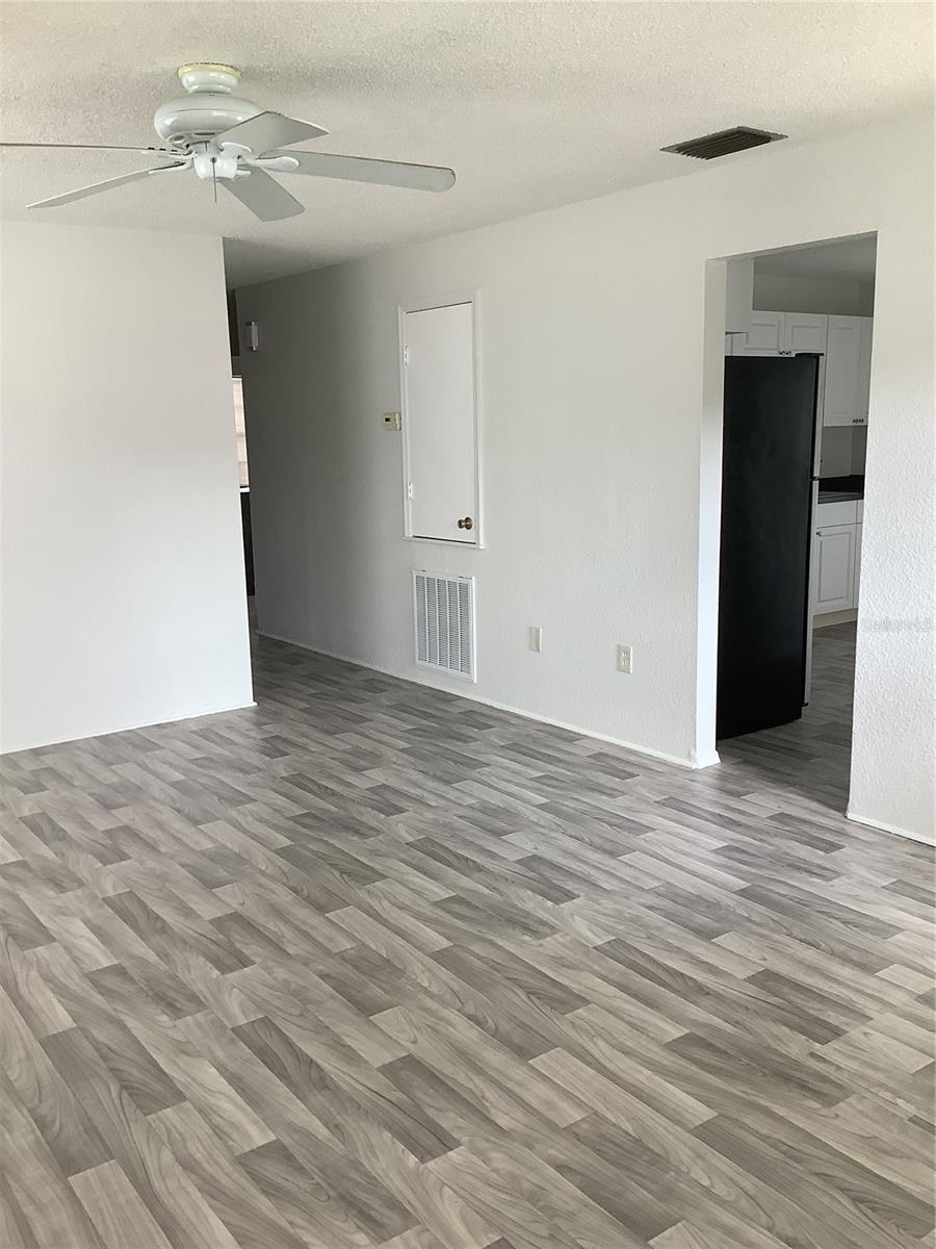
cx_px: 468
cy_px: 624
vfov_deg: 58.4
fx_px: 1118
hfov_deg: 45.4
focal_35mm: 31
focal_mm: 3.3
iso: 80
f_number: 2.4
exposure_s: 1/60
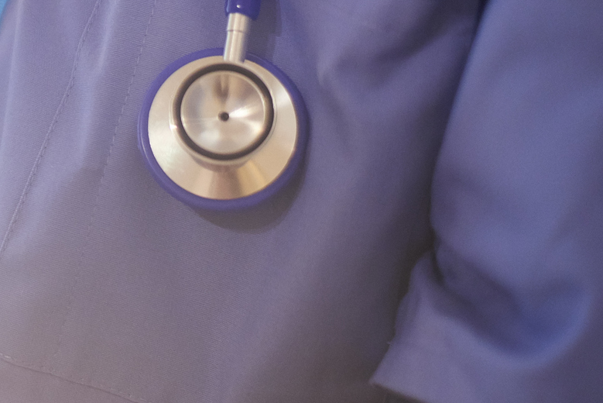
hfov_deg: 14.4
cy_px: 24
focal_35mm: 136
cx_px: -215
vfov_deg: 10.0
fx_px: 2279
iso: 1000
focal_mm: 50
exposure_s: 1/320
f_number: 2
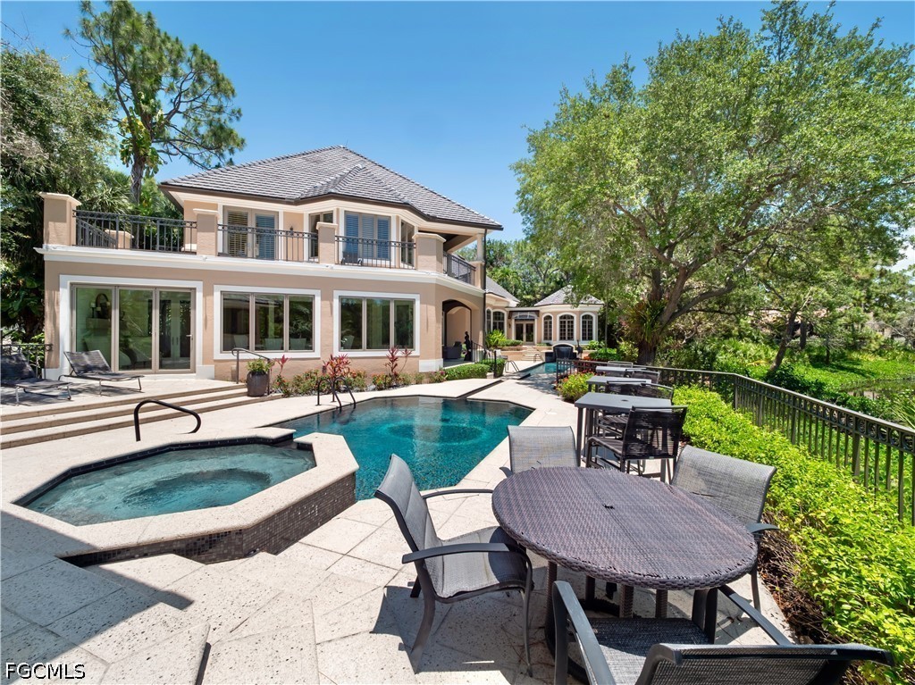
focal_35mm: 14
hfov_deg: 102.1
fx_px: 370
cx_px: 458
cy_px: 342
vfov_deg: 85.6
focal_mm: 7
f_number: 7.1
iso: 200
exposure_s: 1/400
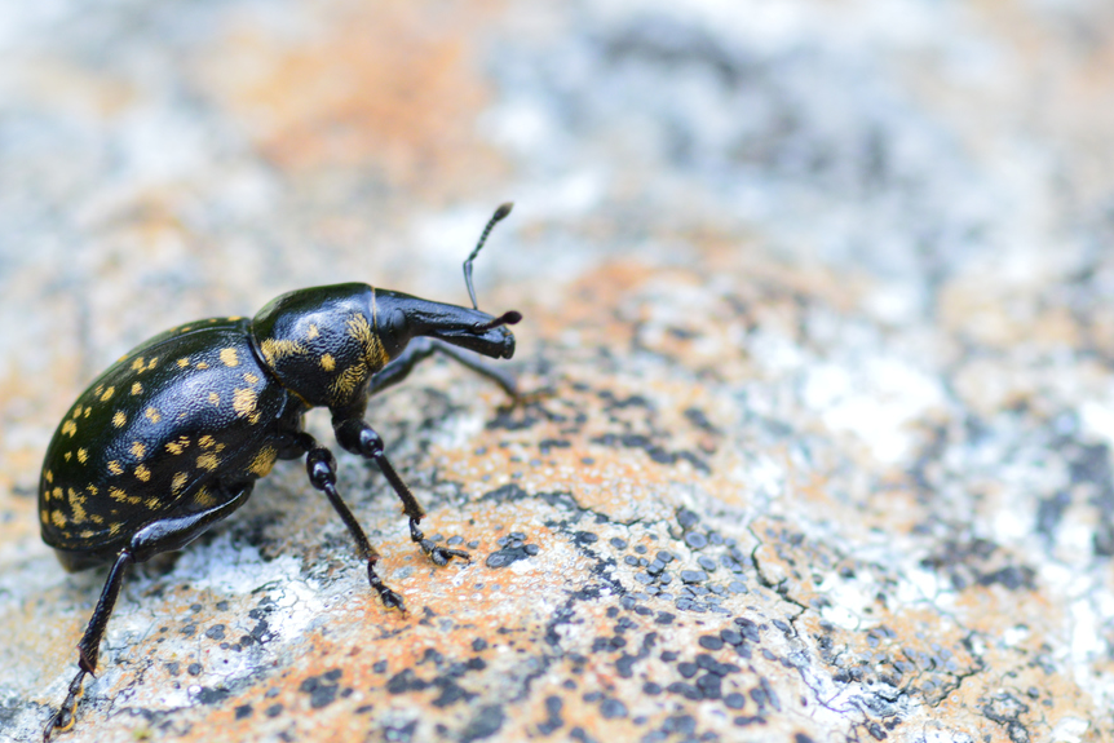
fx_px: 5168
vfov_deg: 8.2
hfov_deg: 12.3
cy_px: 384
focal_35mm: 167
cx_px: 500
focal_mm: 100
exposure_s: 1/160
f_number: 9
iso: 400
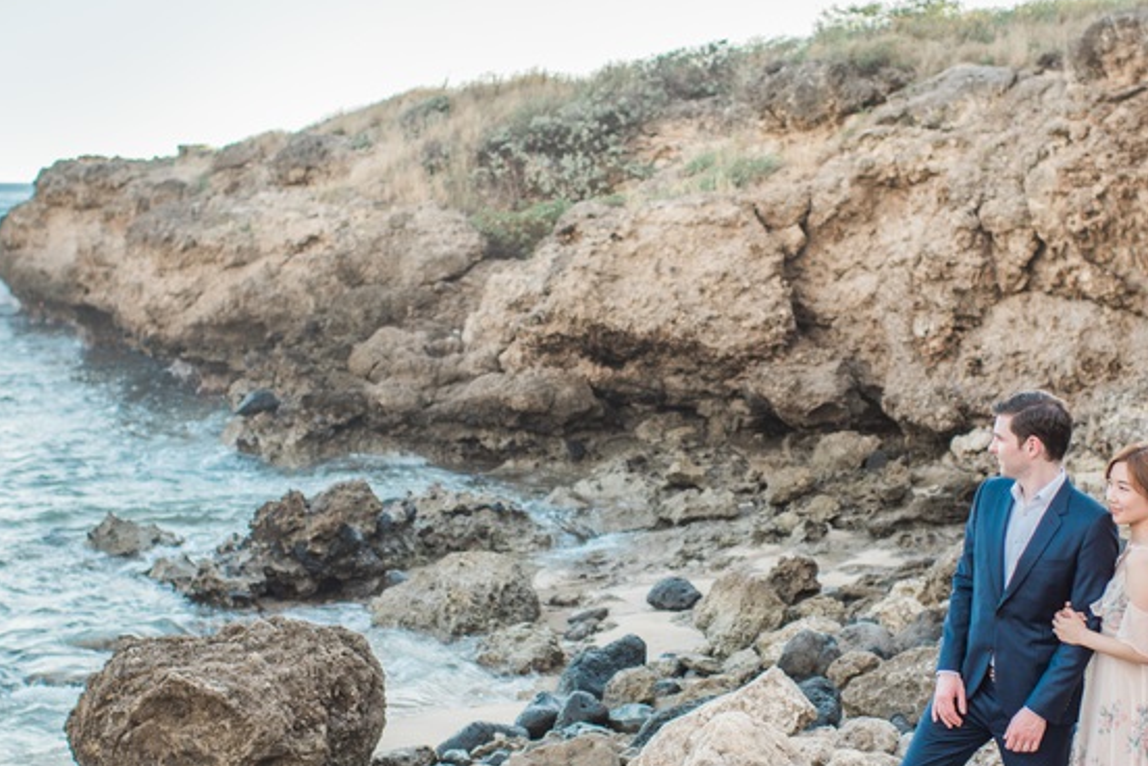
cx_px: 652
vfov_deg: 23.7
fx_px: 1818
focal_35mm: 57
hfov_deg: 35.0
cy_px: 458
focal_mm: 35
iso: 200
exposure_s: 1/800
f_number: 2.5
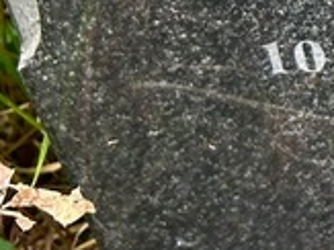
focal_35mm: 128
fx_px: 1234
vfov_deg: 10.7
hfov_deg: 13.6
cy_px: -219
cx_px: 623
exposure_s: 1/121
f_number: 1.5
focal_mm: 5.7
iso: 100
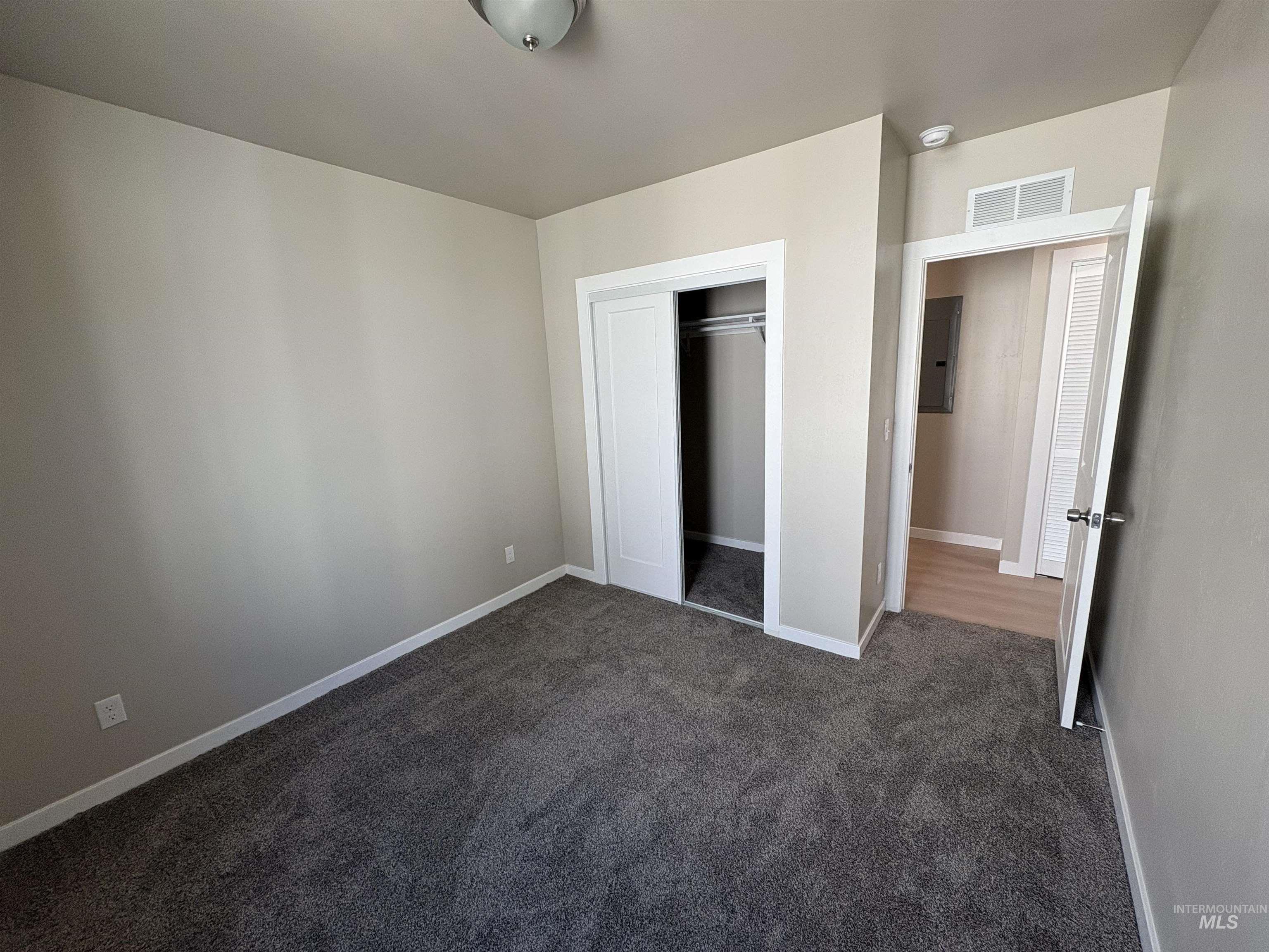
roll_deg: +3.5
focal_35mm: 14
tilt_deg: -11.2
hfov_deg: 102.1
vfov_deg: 85.7
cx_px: 634
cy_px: 476
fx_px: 513
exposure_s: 1/120
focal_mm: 2.22
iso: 125
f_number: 2.2
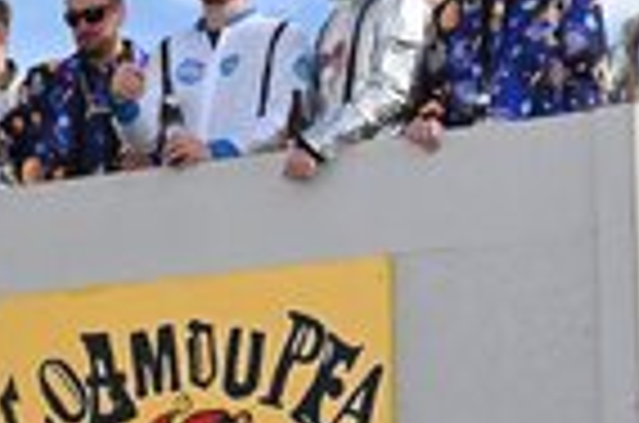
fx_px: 2851
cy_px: 270
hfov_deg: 12.8
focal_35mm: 161
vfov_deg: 8.5
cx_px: 194
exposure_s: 1/200
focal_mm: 57
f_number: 22
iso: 1000
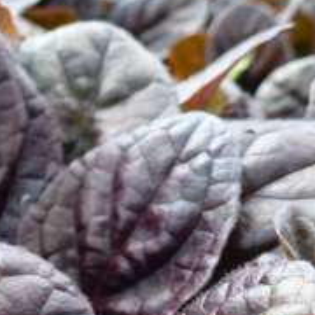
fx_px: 752
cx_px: -177
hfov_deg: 20.0
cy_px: 328
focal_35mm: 73
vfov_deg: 22.6
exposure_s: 1/80
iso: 100
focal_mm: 4.3
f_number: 3.3
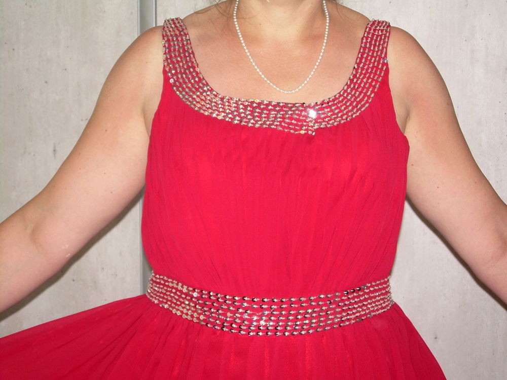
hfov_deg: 29.8
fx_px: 952
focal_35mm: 65
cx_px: 254
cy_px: 190
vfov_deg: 22.6
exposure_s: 1/60
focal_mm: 11
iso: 92
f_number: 3.6
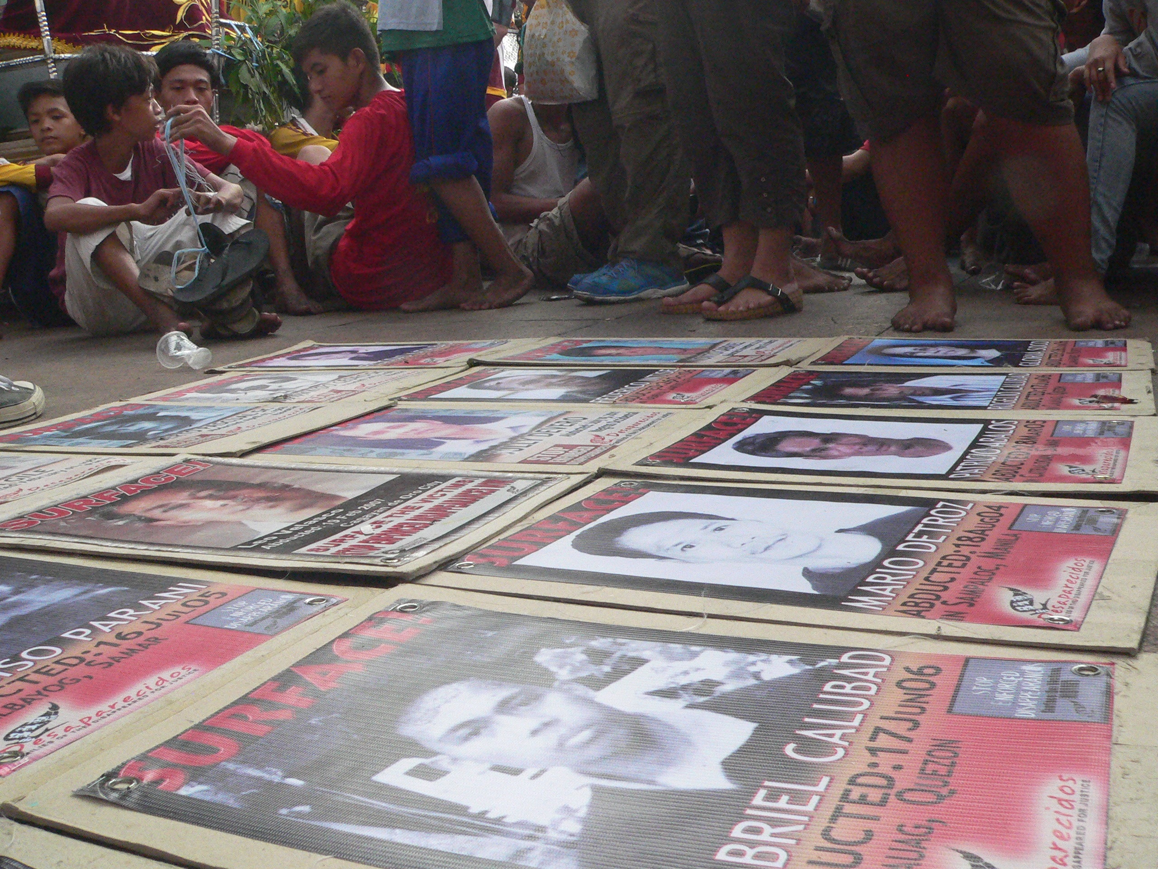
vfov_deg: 39.7
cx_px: 579
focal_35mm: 36
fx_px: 1204
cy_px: 434
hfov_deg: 51.4
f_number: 4.6
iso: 400
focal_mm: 6
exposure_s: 1/500
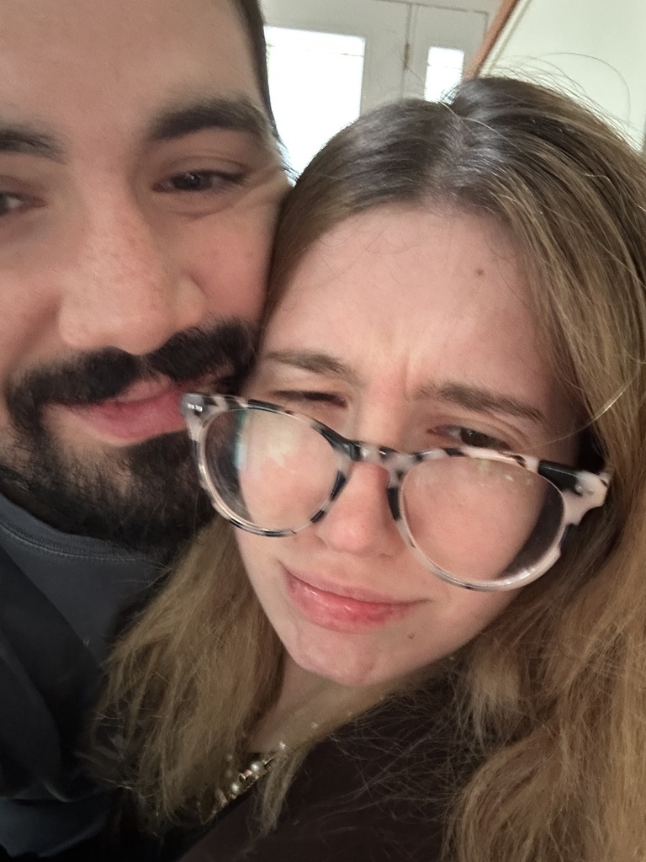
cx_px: 323
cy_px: 431
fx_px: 746
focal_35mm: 30
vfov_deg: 60.0
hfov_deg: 46.8
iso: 640
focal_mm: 2.69
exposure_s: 1/23
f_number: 1.9
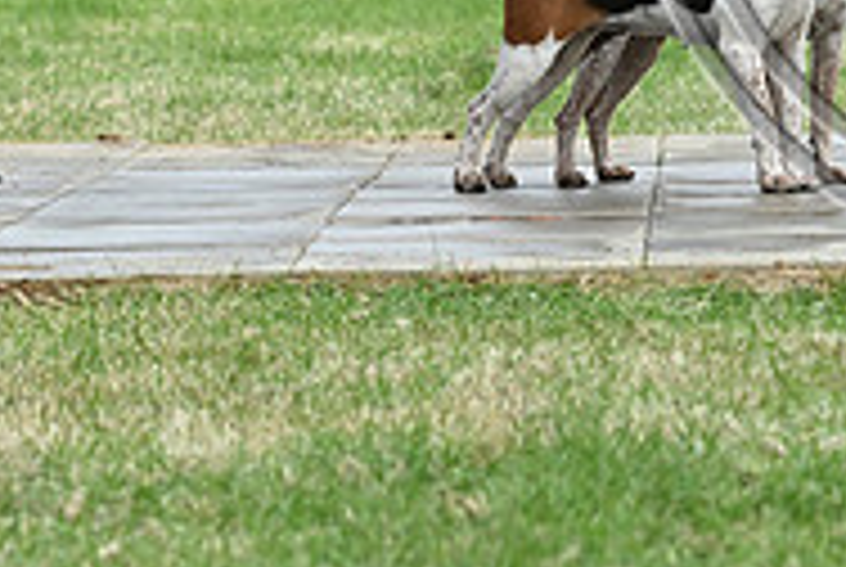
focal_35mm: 308
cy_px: -250
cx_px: 1040
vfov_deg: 4.5
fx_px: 7249
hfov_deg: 6.6
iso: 400
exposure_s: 1/1000
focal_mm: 100
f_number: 4.5
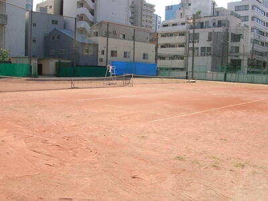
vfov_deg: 40.7
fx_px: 271
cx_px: 134
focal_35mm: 35
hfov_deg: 52.6
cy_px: 100
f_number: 5.6
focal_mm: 5.8
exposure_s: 1/228
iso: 50
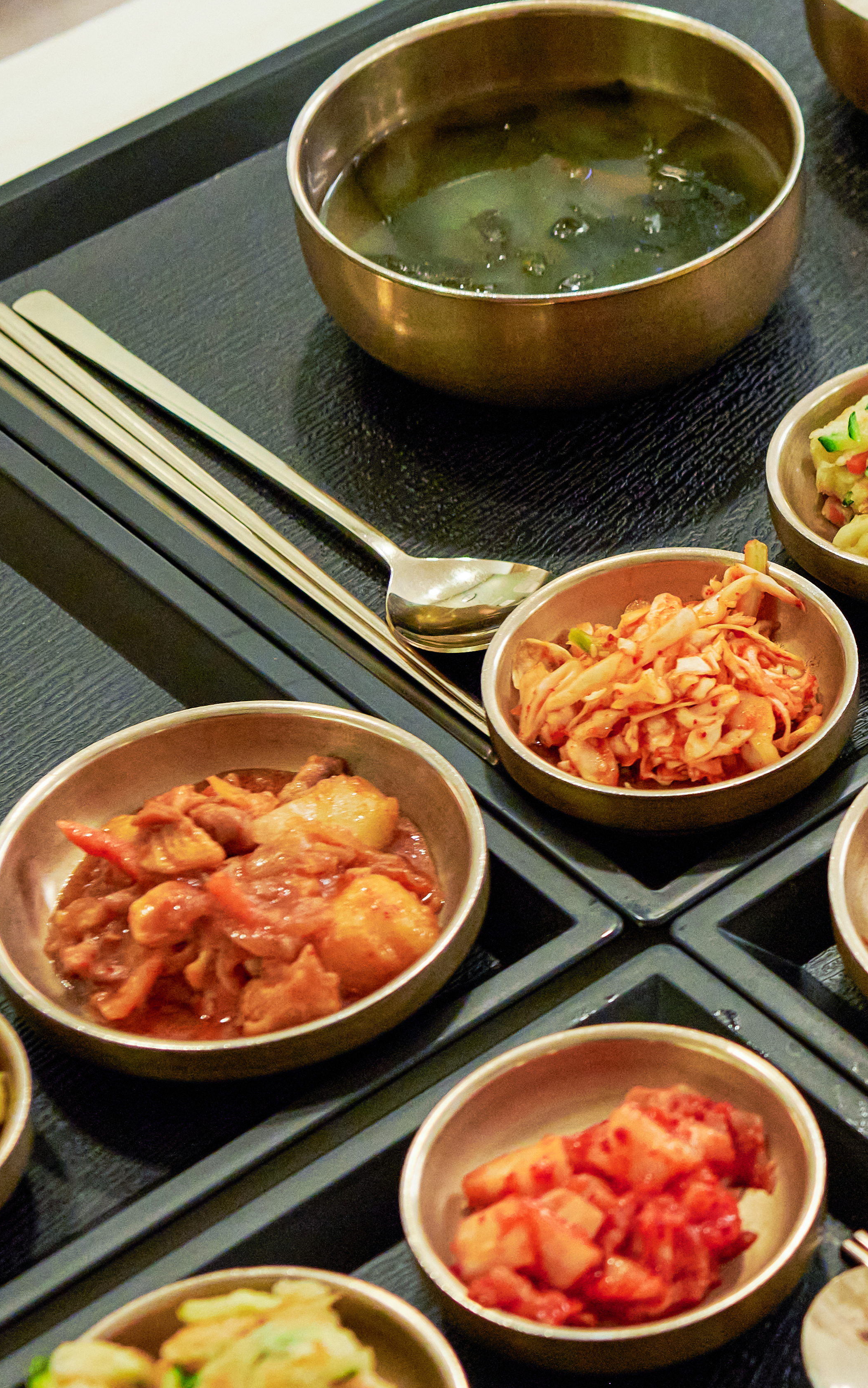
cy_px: 781
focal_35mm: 120
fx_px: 4542
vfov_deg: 17.4
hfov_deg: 10.4
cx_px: 1436
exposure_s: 1/160
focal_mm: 48
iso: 1250
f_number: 4.5
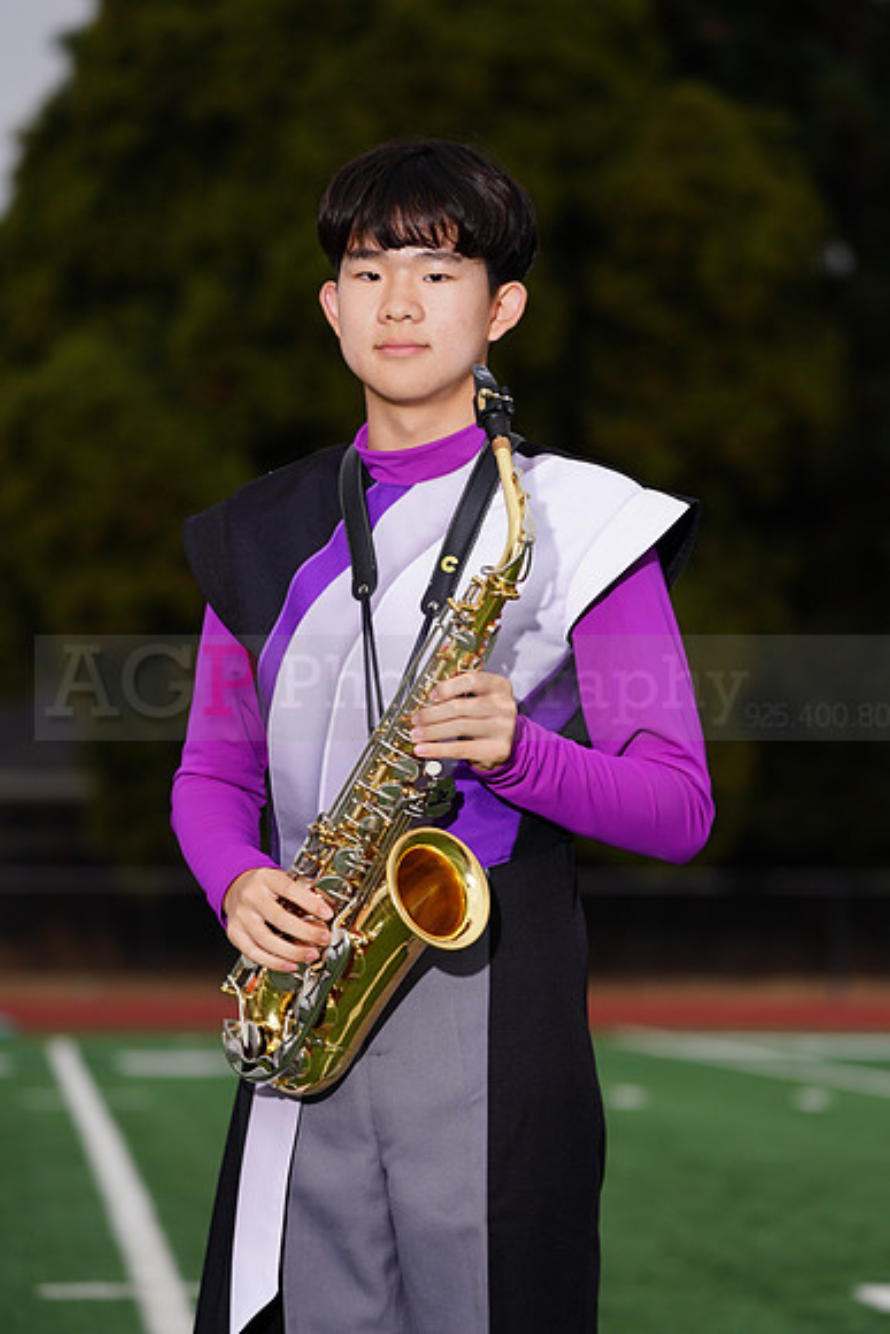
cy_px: 667
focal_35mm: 181
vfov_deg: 11.4
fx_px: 6708
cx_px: 445
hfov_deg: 7.6
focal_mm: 181
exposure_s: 1/160
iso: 200
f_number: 5.6
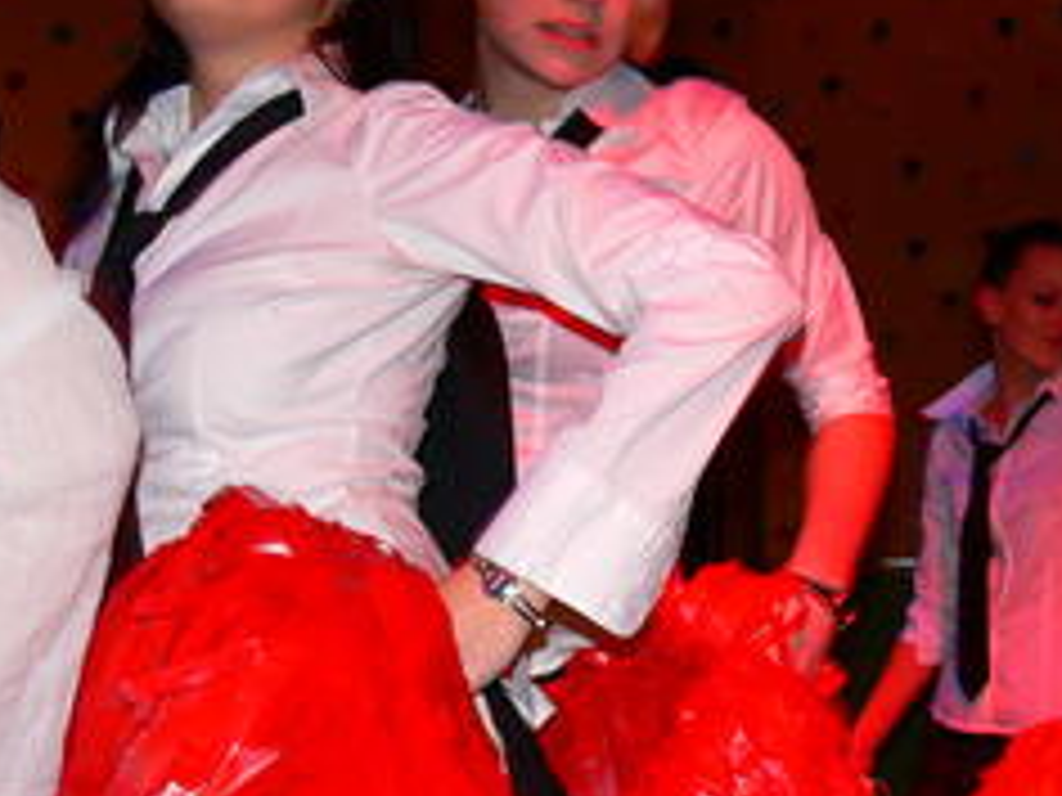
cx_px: 945
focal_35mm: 70
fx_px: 2148
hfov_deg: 26.9
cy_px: 562
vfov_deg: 20.9
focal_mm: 7.4
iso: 100
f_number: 2.8
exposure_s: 1/30
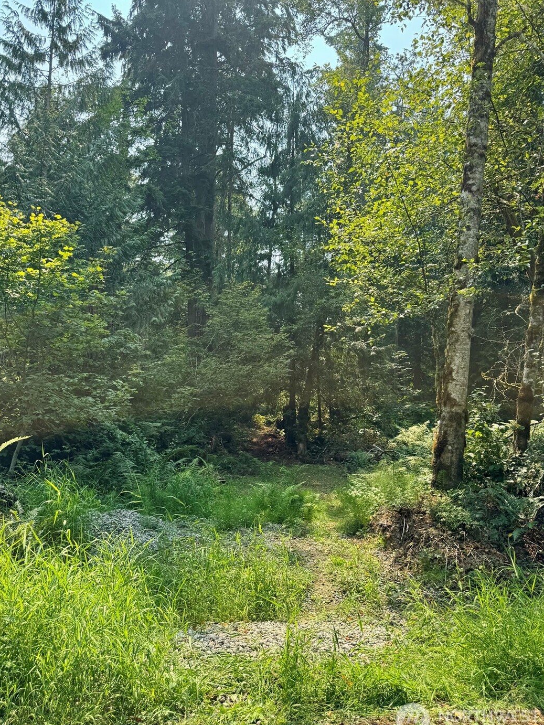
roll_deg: +1.7
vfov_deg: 69.4
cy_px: 367
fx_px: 524
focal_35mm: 25
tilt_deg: +4.4
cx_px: 273
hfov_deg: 54.9
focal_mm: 6.76
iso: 80
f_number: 1.78
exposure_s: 1/1172
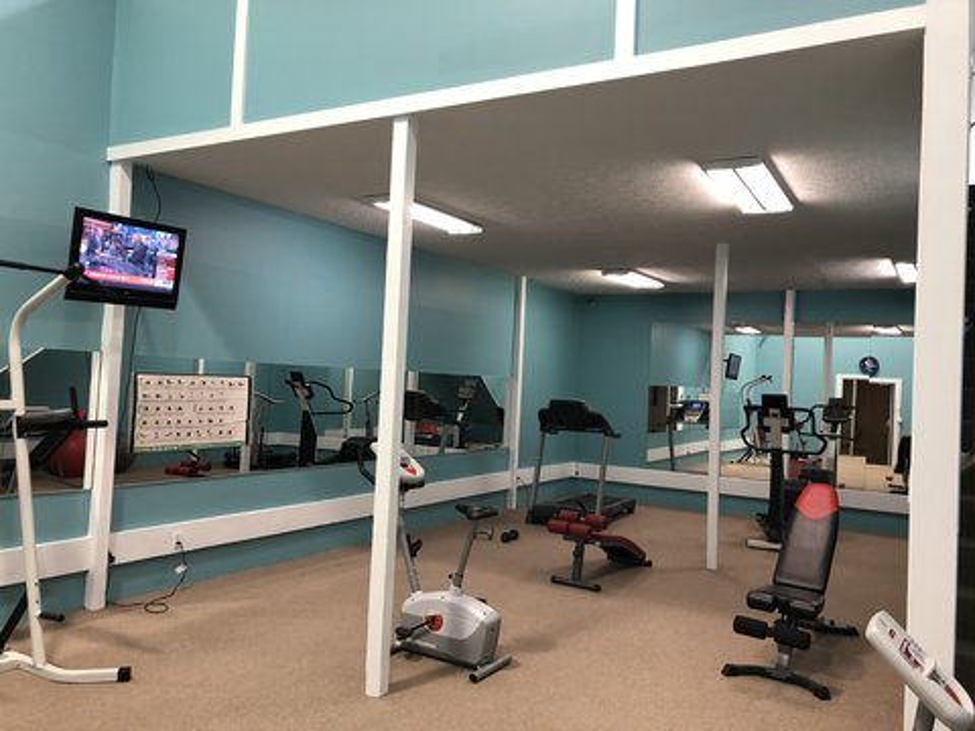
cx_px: 488
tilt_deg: +1.8
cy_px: 366
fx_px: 817
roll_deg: -2.5
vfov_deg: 48.2
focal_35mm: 29
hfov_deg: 61.7
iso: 100
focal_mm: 3.99
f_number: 1.8
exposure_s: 1/60
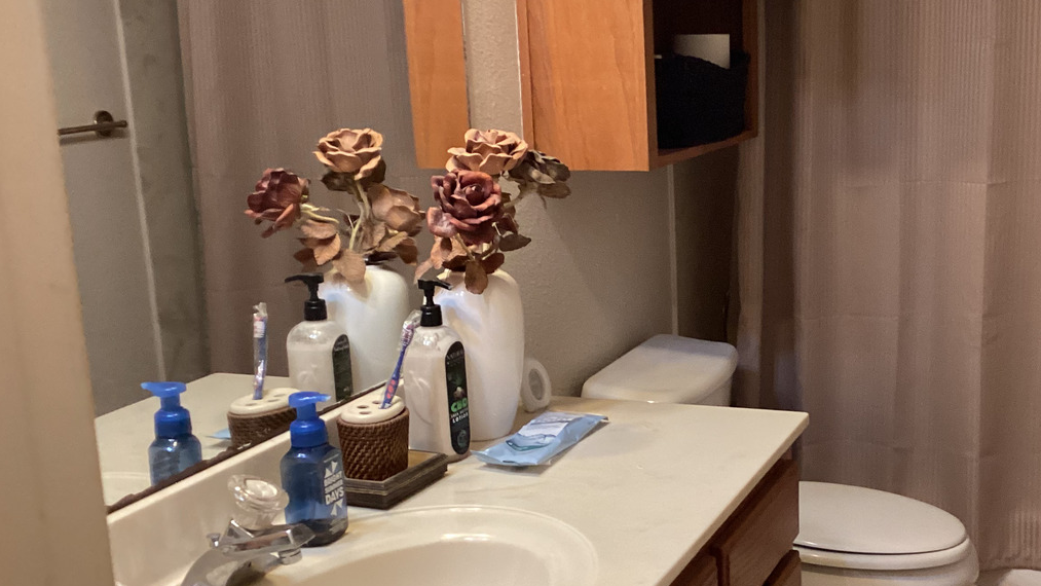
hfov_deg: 42.3
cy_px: 325
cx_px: 696
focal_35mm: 48
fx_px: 1325
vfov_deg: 24.9
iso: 400
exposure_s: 1/60
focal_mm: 3.3
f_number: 2.4
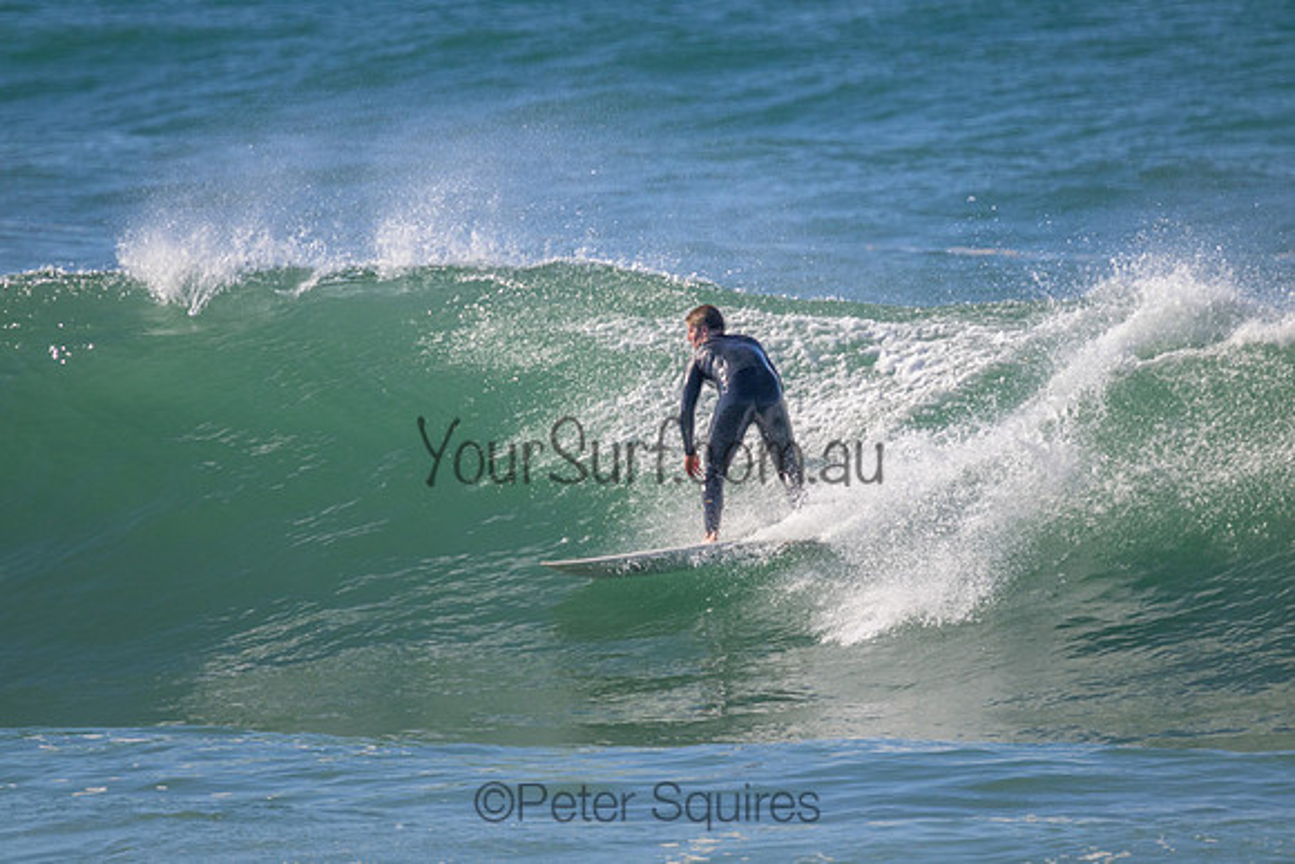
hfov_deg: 2.6
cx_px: 648
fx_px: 28783
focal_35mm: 800
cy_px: 432
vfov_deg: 1.7
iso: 1250
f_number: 11
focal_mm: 800
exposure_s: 1/2000
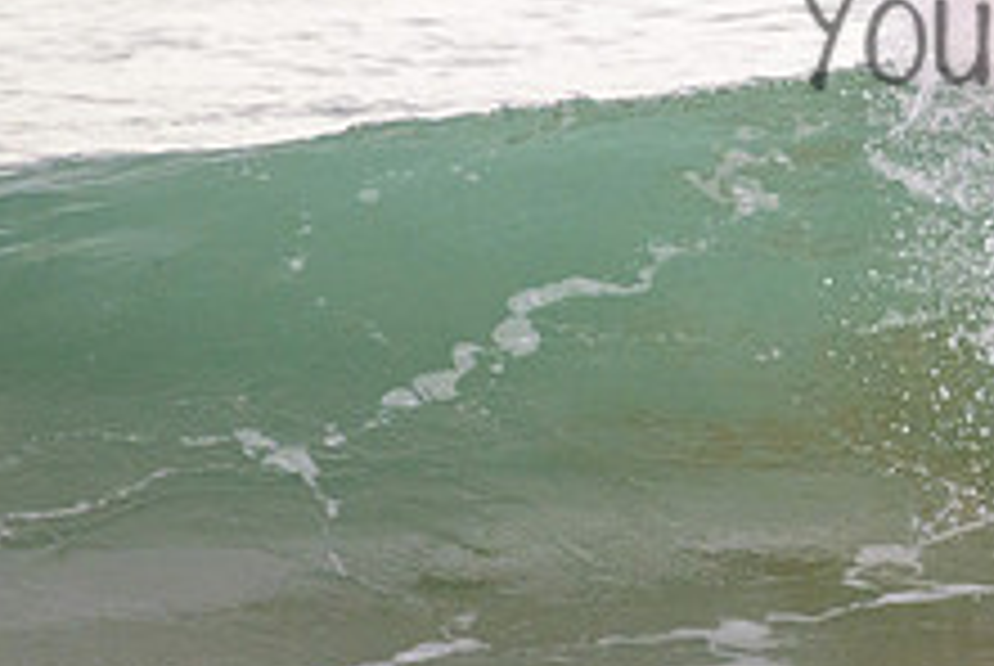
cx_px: 1255
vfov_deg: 0.7
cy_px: -20
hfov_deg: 1.0
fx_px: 57977
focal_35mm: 2097
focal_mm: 800
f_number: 11
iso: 2000
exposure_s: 1/2000
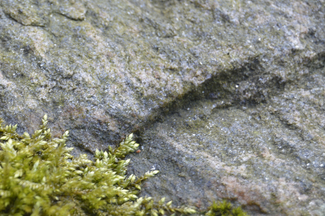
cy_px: 148
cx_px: 85
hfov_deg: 15.2
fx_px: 1216
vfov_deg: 10.1
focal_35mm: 135
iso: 250
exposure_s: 1/125
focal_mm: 55
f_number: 5.6
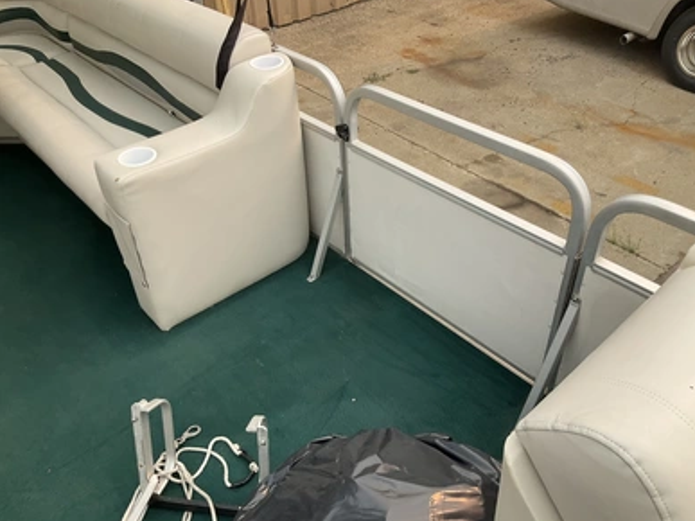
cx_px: 357
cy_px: 257
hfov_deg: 60.0
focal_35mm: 30
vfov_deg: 46.8
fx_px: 602
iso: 25
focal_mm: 3
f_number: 1.8
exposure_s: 1/816
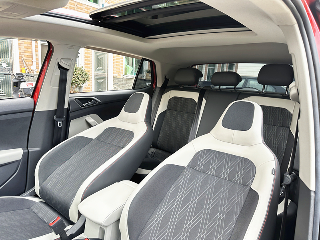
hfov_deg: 71.6
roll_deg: -4.1
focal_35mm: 24
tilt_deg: -10.7
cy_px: 120
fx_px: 222
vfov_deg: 56.8
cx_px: 160
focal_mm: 6.86
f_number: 1.78
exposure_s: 1/172
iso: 100
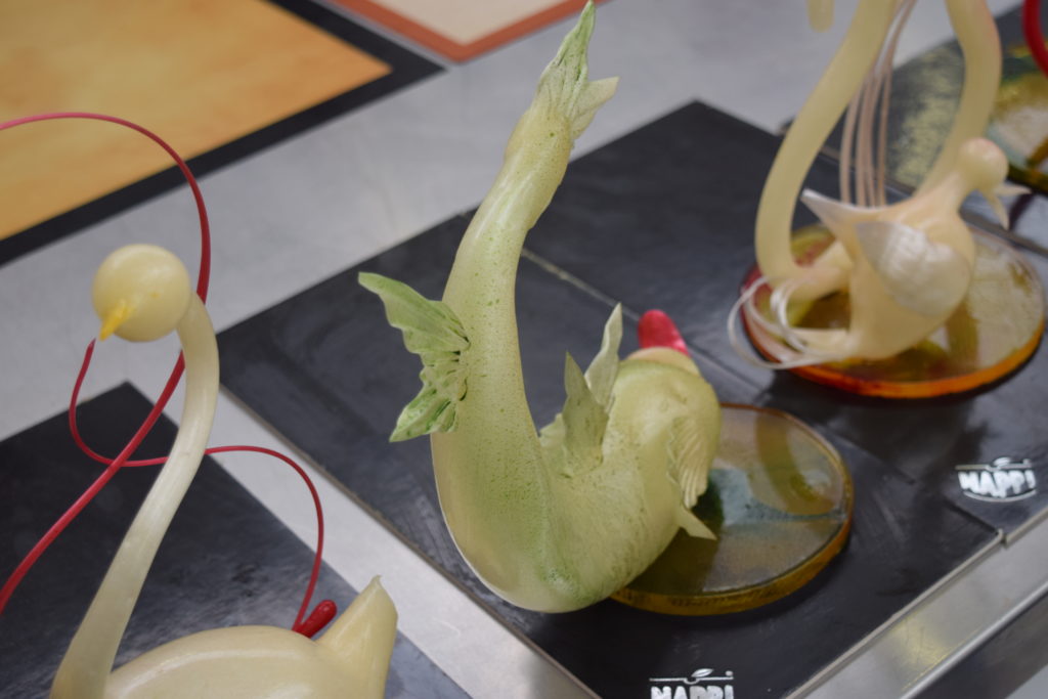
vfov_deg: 22.6
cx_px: 524
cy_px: 350
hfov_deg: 33.4
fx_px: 1747
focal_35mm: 60
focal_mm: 40
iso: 400
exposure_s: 1/160
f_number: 4.8
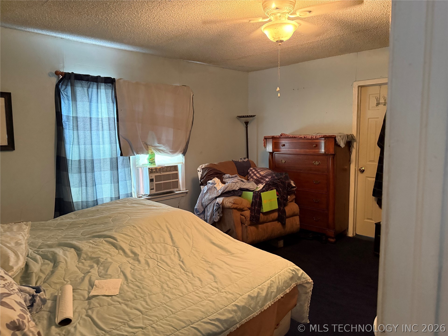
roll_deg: +0.3
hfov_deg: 71.6
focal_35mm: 24
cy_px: 168
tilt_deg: -5.3
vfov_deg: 56.8
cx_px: 224
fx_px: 311
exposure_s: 1/53
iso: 800
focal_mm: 6.76
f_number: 1.78
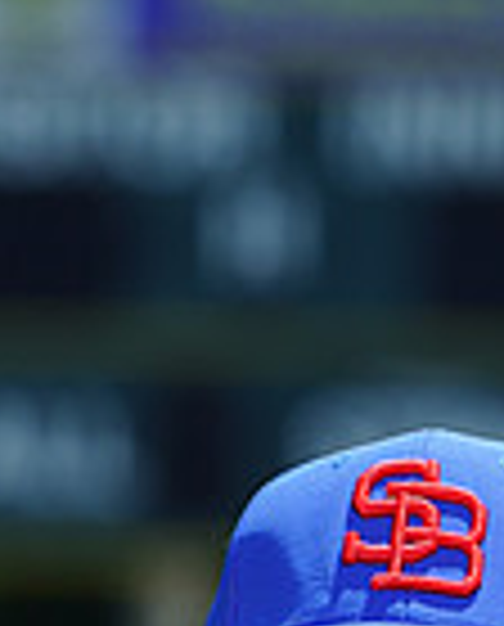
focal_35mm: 1078
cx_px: 430
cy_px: 1081
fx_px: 20012
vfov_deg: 1.8
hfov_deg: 1.4
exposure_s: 1/250
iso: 100
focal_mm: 276
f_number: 8
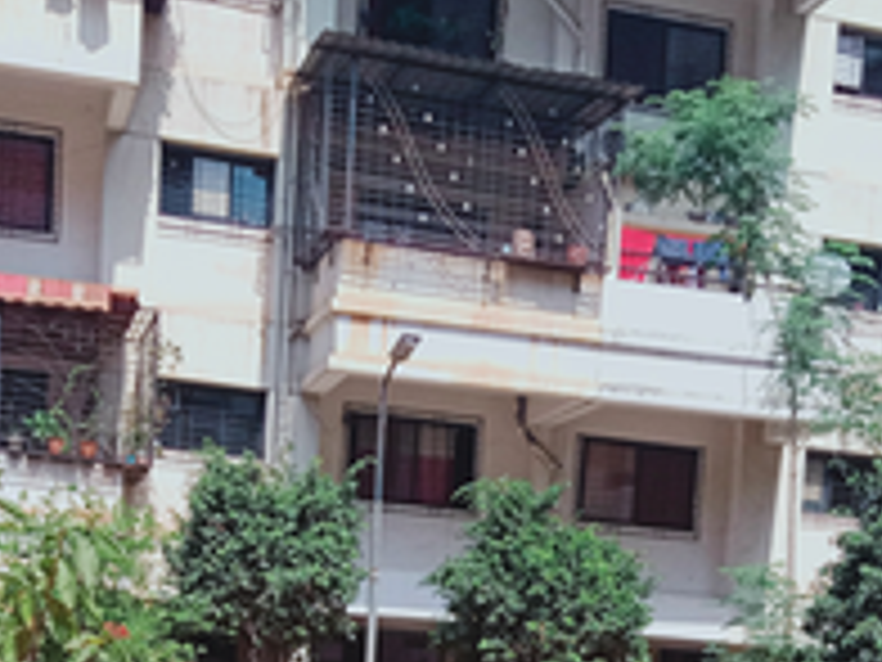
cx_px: 533
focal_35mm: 76
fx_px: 1936
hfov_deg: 25.6
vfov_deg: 18.1
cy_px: 851
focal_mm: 3.37
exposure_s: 1/876
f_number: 2.2
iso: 104
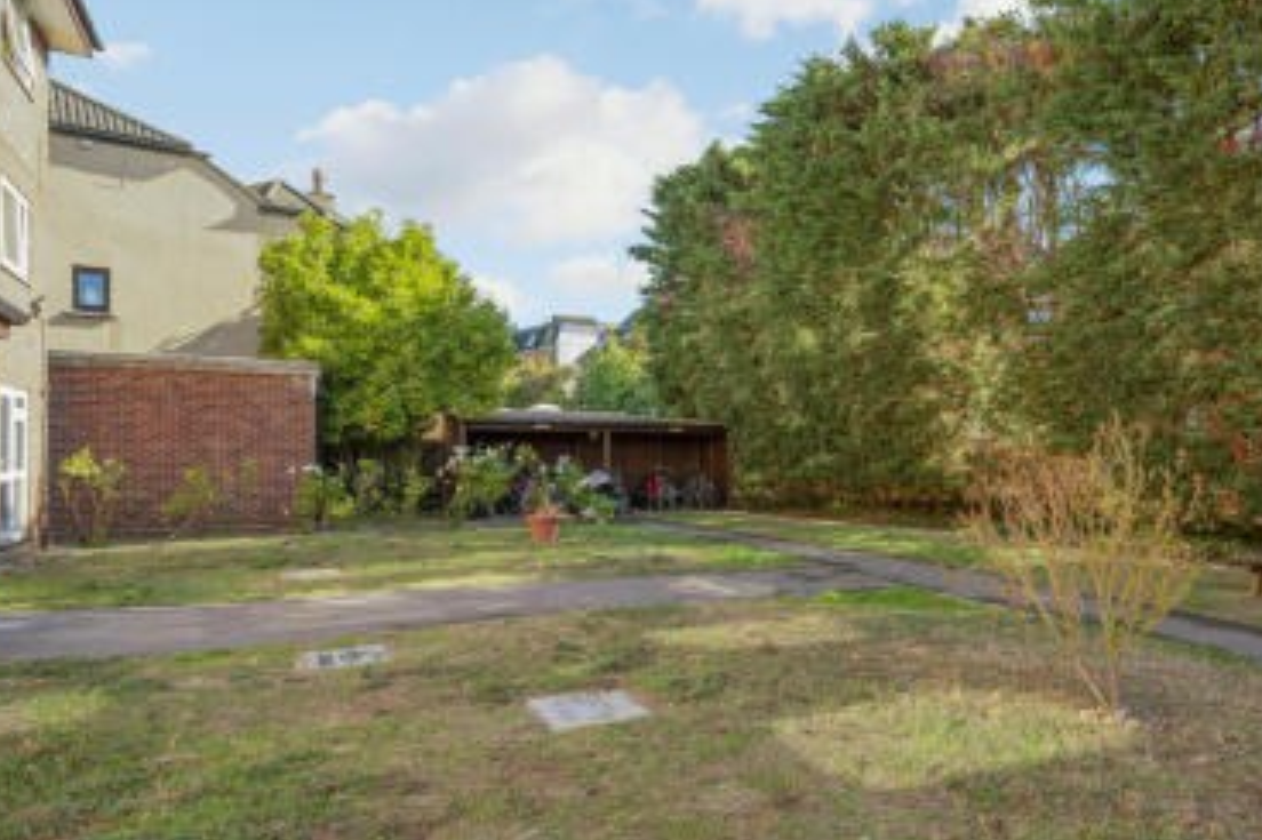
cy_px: 345
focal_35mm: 22
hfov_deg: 77.5
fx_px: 771
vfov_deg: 56.8
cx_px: 772
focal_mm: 17
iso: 200
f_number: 8
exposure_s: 1/125
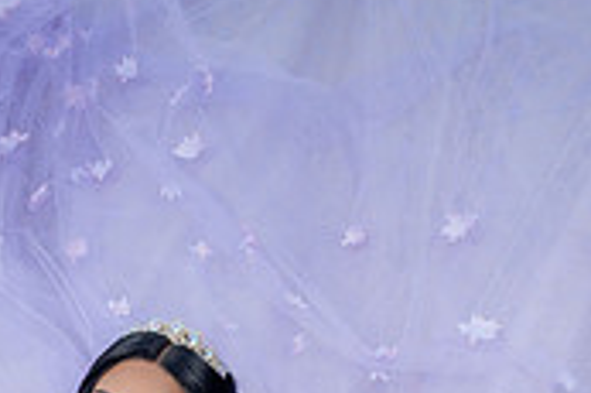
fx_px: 1279
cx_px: 205
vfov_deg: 14.9
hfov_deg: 25.9
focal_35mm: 78
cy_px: 742
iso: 125
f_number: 2.8
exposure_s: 1/800
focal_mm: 20
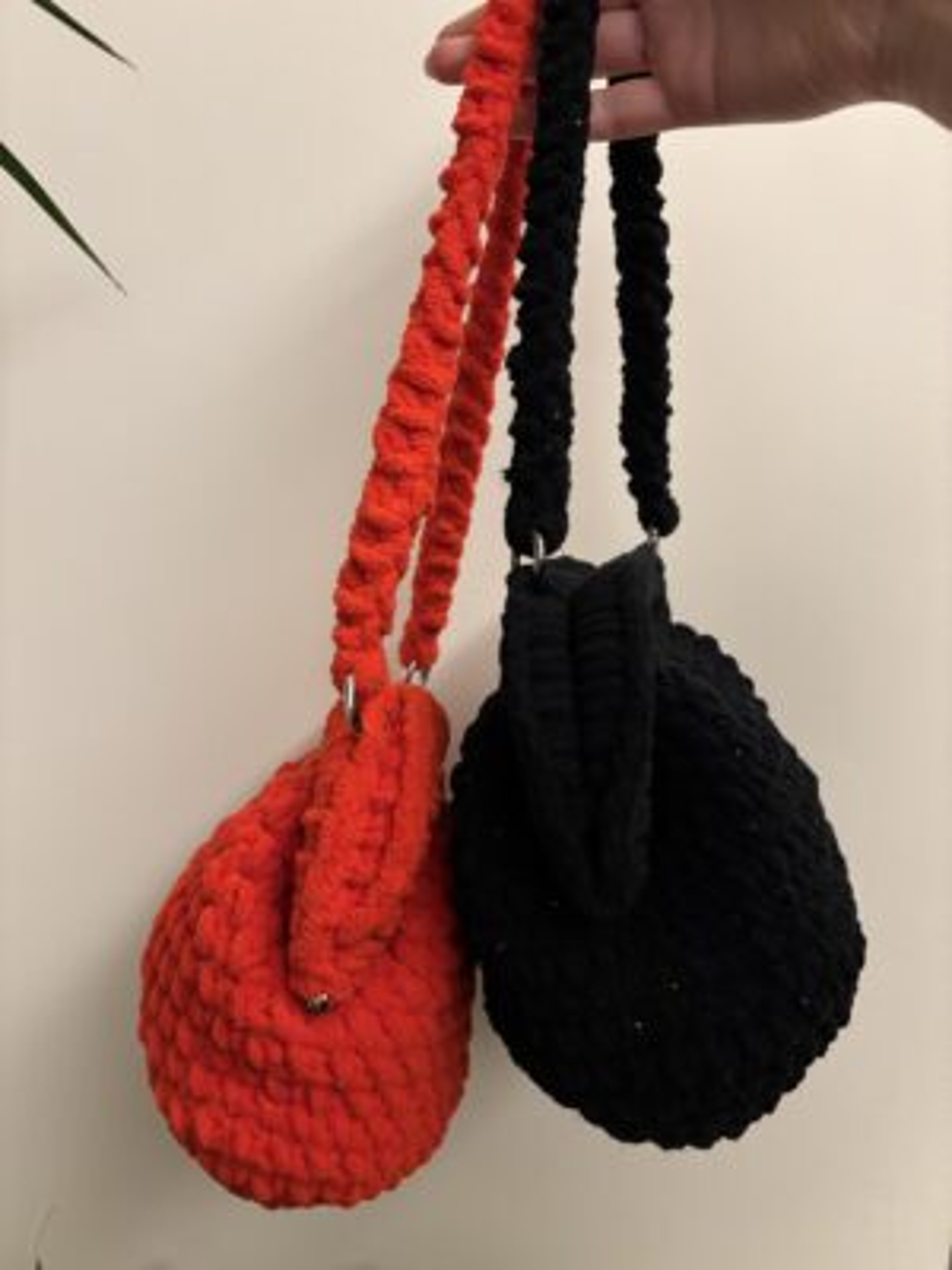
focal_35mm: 26
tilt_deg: -6.1
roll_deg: -5.2
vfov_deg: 67.3
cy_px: 635
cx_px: 476
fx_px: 953
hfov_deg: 53.1
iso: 400
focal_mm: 5.96
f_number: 1.6
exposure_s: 1/50
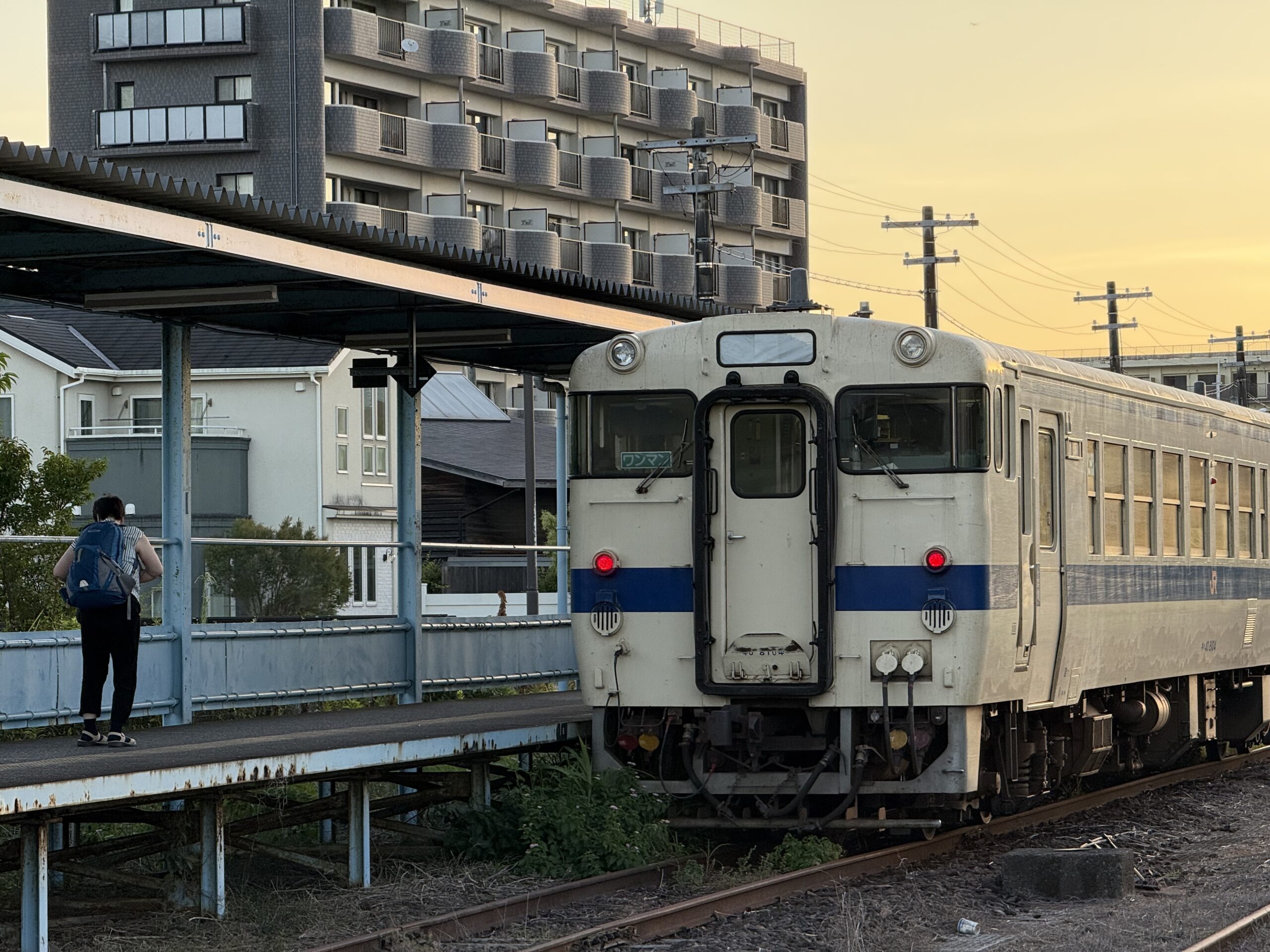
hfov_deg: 16.4
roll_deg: +0.9
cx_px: 635
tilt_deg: +1.0
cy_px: 476
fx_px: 4403
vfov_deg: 12.3
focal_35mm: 120
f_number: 2.8
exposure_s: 1/165
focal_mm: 15.66
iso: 64
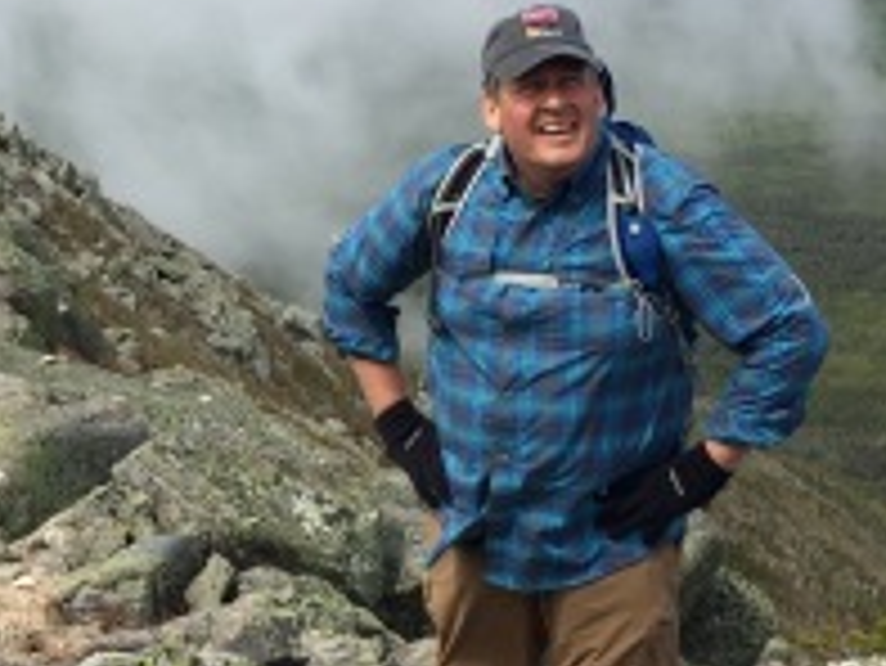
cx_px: 108
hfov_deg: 20.5
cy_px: 360
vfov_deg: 15.7
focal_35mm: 94
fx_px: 2407
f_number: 2.2
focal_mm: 4.15
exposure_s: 1/2740
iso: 32
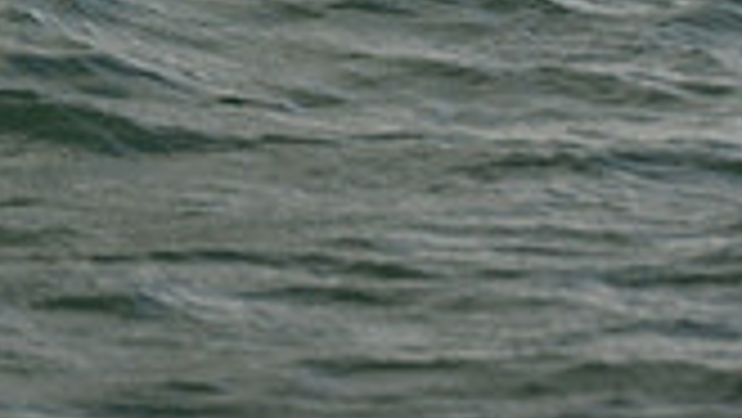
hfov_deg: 6.9
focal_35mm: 313
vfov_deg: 3.8
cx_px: 34
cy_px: -845
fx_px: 6161
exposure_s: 1/640
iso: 250
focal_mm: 85
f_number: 5
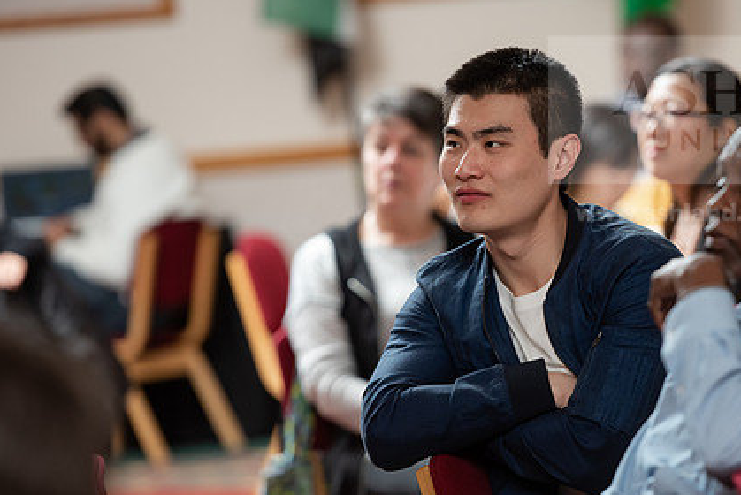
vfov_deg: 5.7
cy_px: 250
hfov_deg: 8.5
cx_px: 495
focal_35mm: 242
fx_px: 4984
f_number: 3.2
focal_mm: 175
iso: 1250
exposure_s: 1/200
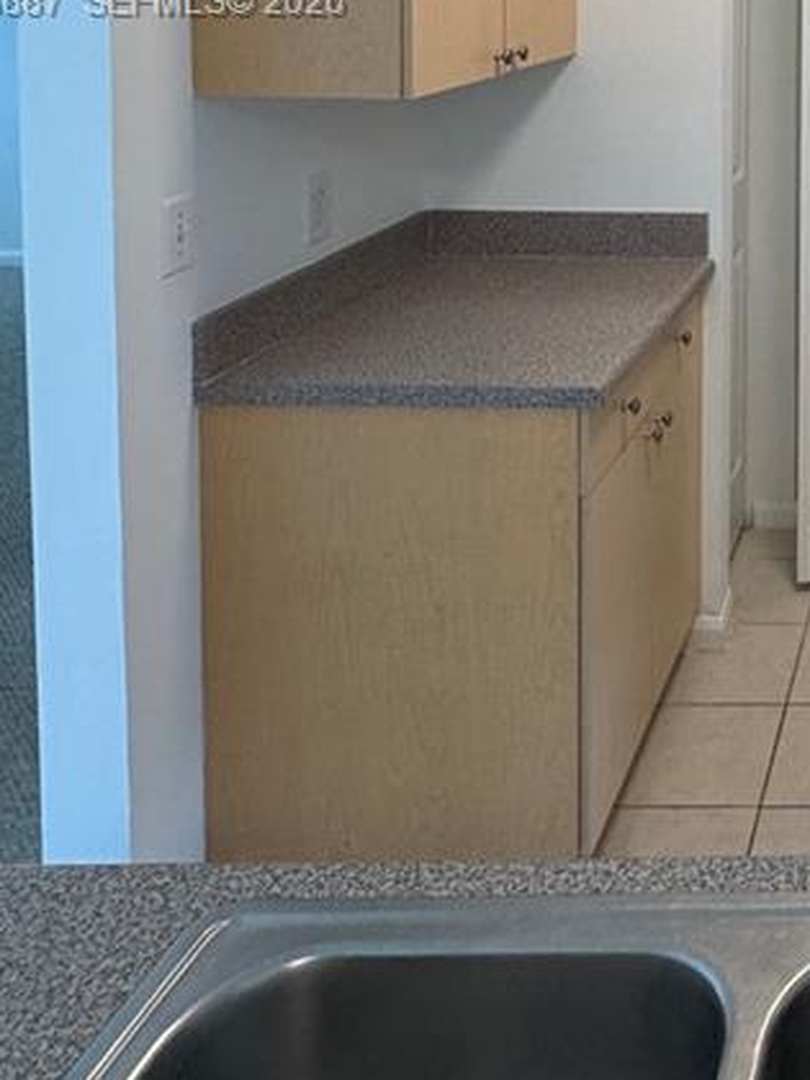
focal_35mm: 40
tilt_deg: -2.9
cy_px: 5
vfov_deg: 41.0
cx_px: 1026
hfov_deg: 29.6
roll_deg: -0.4
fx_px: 1248
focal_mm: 2.22
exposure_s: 1/120
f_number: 2.2
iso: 200
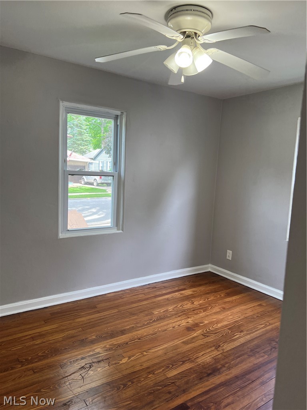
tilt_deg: -5.6
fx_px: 307
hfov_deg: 53.1
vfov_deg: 67.3
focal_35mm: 26
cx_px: 154
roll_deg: -1.9
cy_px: 205
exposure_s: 1/120
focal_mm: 5.7
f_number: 1.5
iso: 100
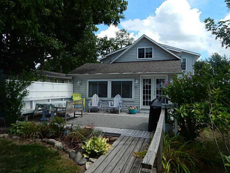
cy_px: 86
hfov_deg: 69.4
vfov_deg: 54.9
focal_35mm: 25
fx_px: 166
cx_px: 115
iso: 125
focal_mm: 4.5
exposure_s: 1/1250
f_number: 3.1
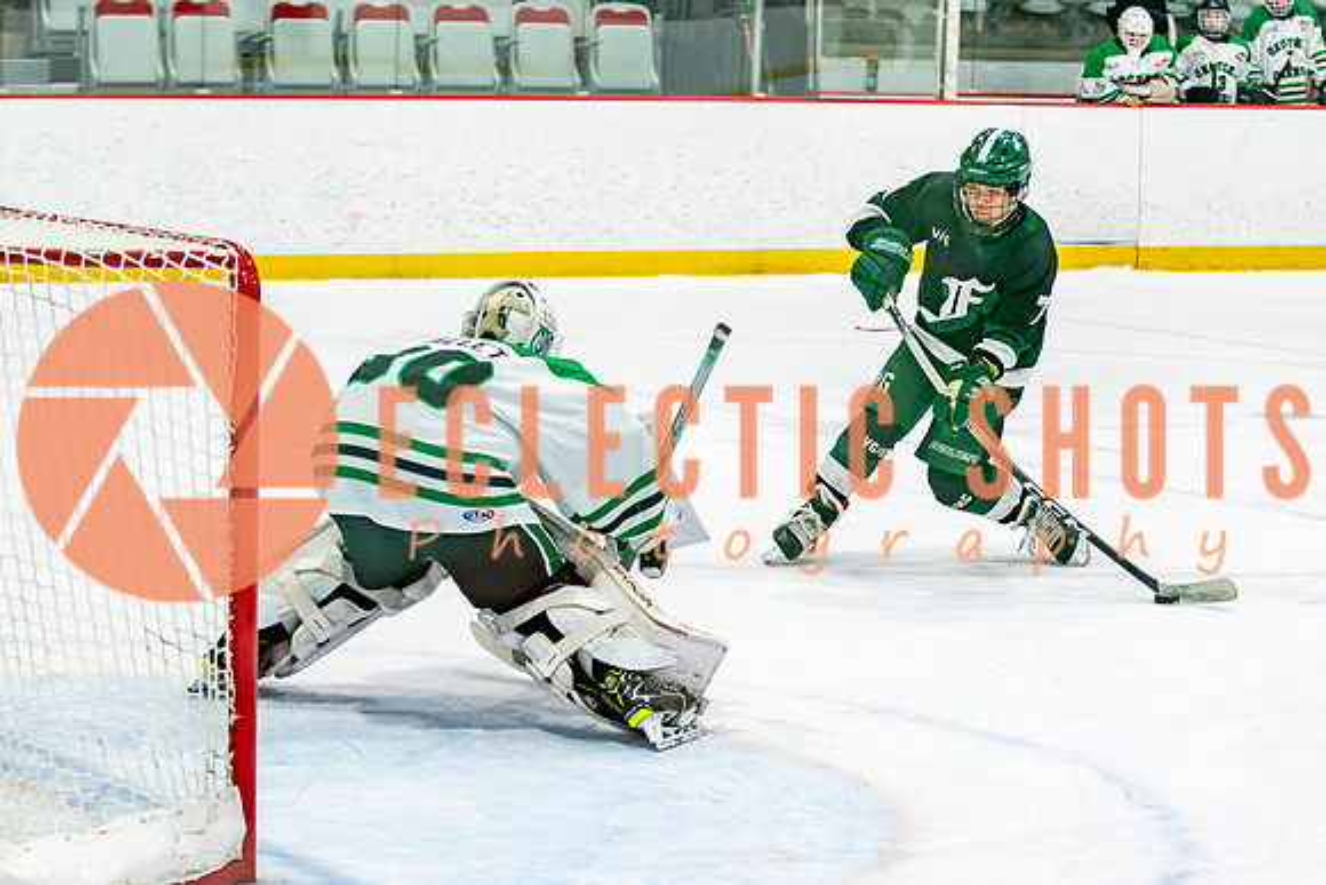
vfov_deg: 11.3
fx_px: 4459
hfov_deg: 16.9
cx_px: 910
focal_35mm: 121
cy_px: 389
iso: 500
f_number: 3.2
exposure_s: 1/640
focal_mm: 70
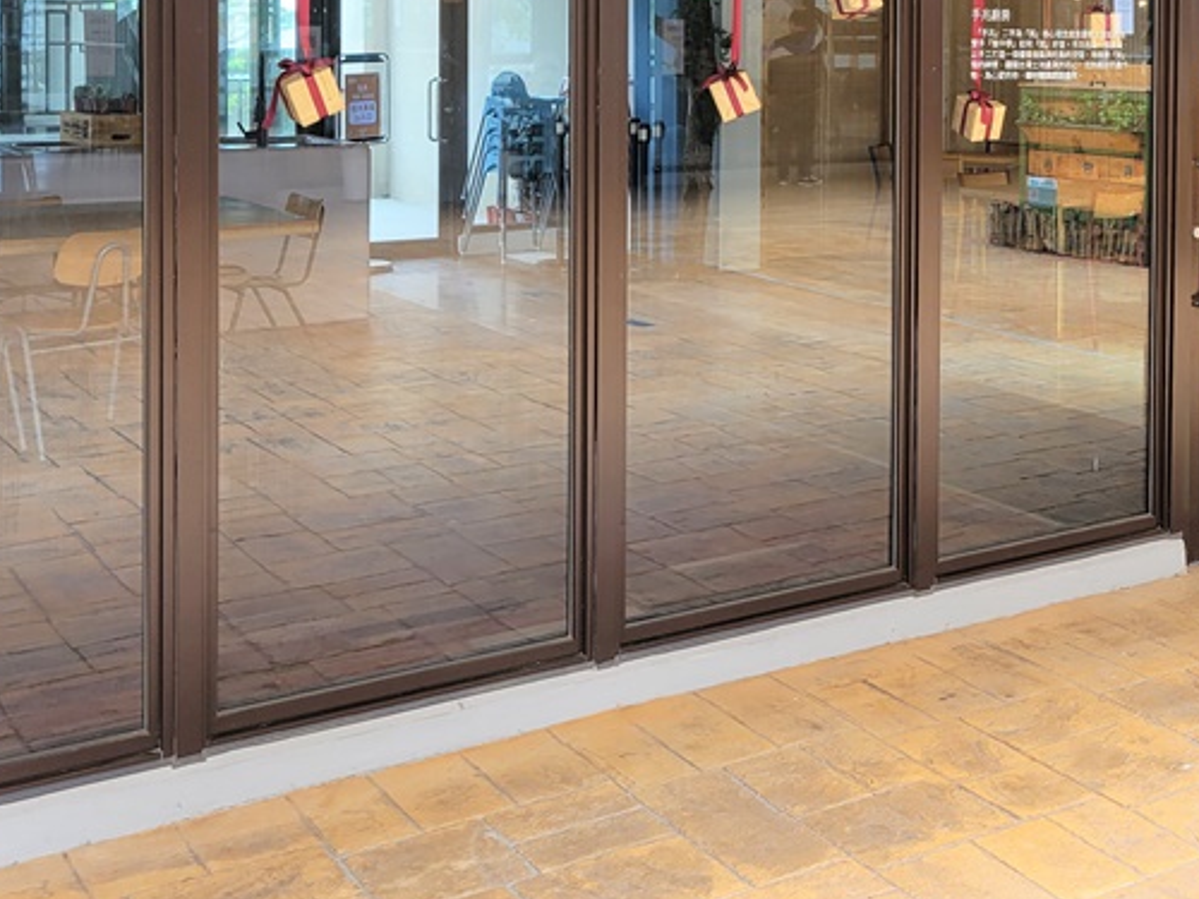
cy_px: 93
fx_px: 1801
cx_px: 894
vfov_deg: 27.1
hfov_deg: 36.0
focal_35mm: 52
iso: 50
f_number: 1.8
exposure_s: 1/120
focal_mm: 5.4
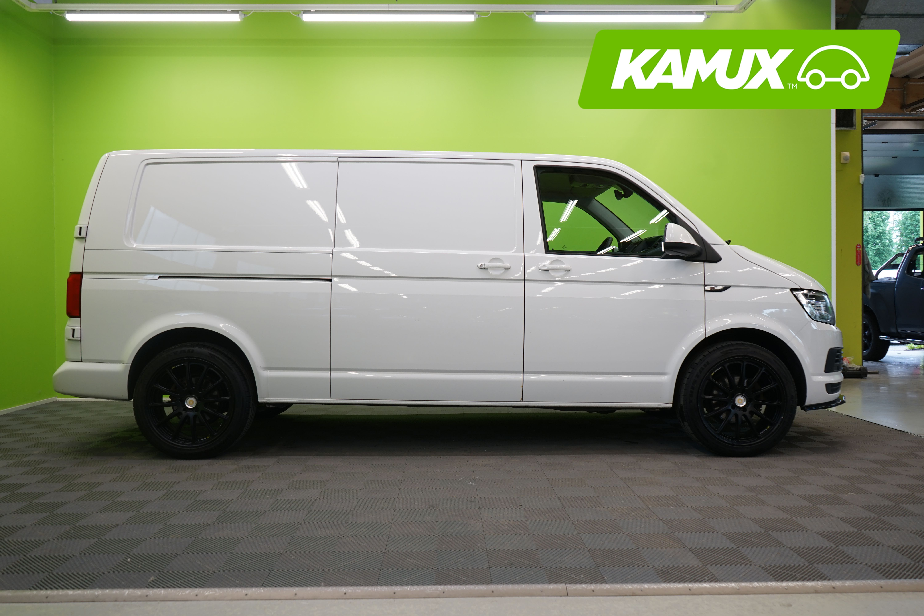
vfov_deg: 45.0
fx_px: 744
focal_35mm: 29
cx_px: 462
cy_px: 308
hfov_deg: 63.7
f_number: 5.6
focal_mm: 29
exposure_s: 1/30
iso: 400
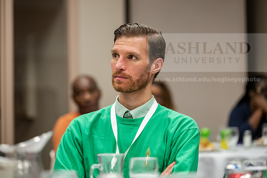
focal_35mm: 130
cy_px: 89
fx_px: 964
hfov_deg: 15.8
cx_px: 134
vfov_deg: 10.6
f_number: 2.8
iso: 1600
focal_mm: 130
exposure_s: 1/200
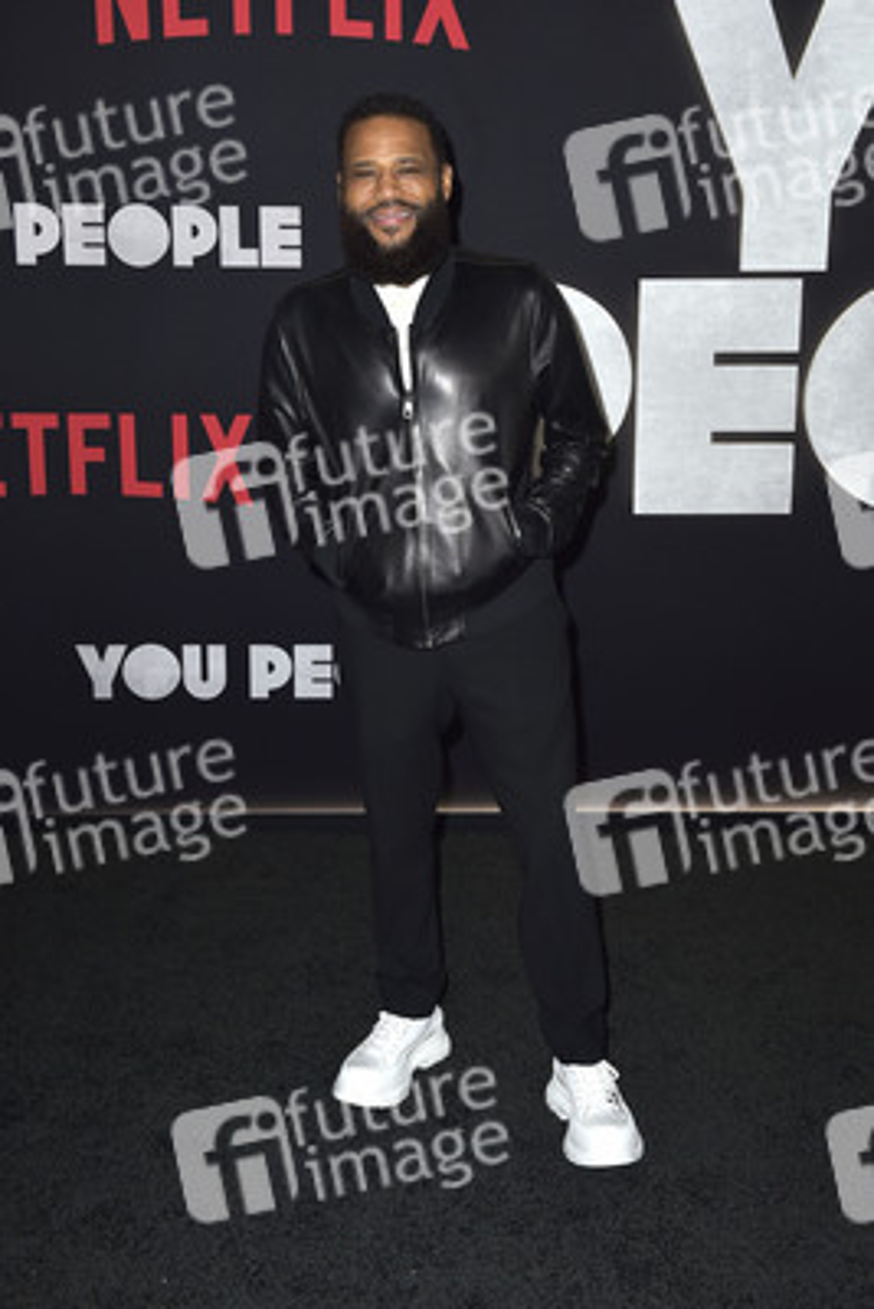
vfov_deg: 44.5
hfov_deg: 30.5
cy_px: 654
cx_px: 437
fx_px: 1601
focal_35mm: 44
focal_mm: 44
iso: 400
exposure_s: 1/250
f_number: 6.3
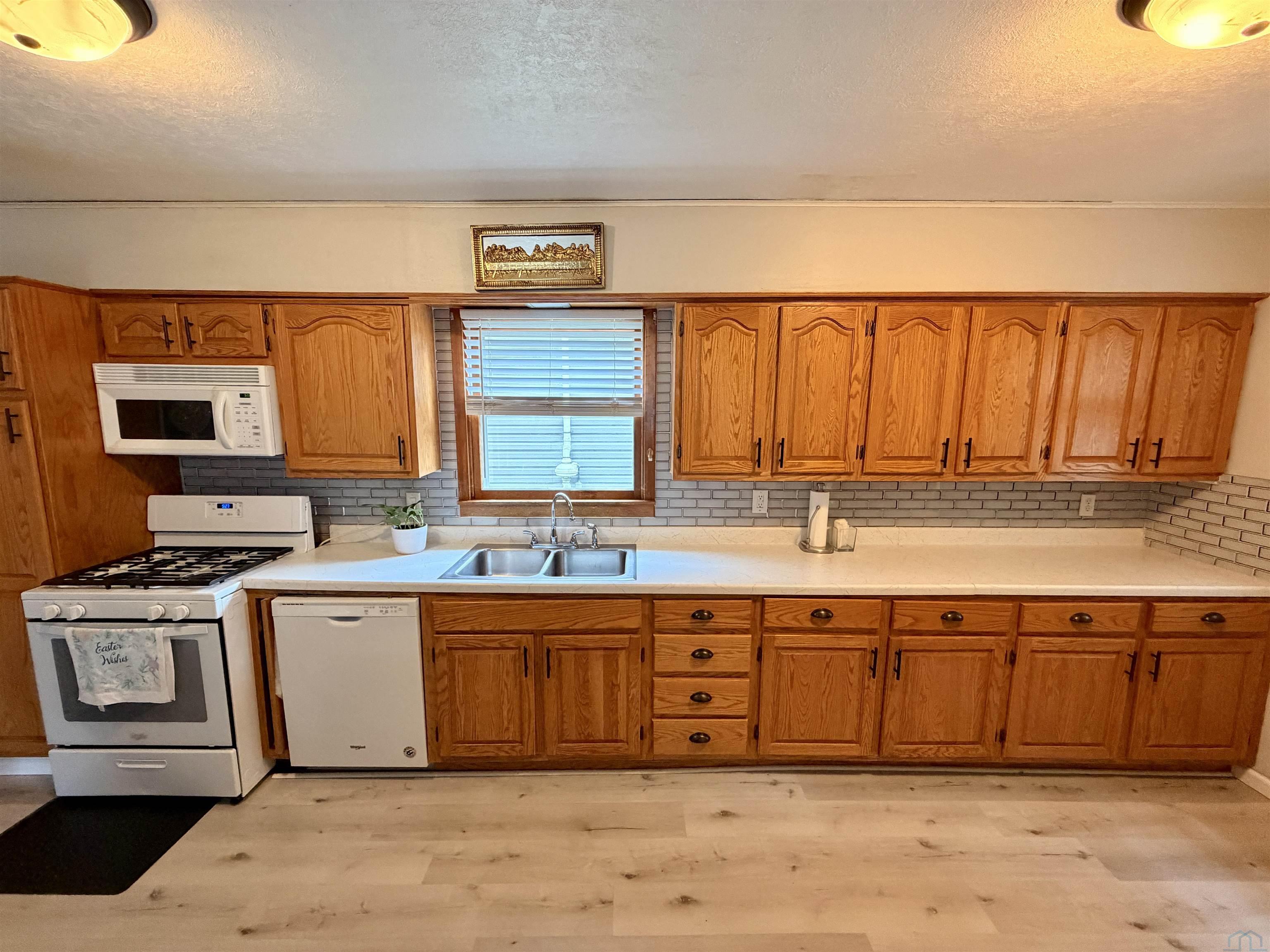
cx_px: 635
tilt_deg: -9.5
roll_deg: -0.4
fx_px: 514
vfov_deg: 85.7
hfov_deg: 102.1
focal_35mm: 14
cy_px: 476
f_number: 2.2
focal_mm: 2.22
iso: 400
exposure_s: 1/60
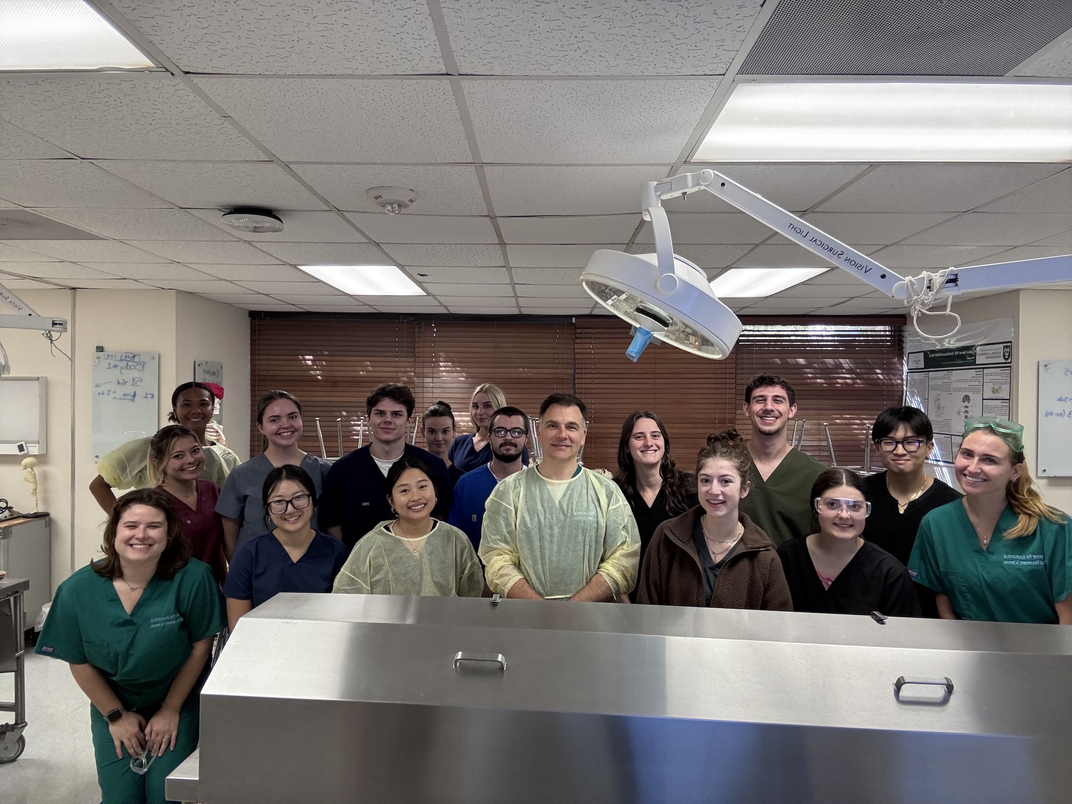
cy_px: 402
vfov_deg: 58.9
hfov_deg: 73.9
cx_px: 536
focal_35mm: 23
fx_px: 712
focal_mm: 2.69
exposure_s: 1/60
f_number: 1.9
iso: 200
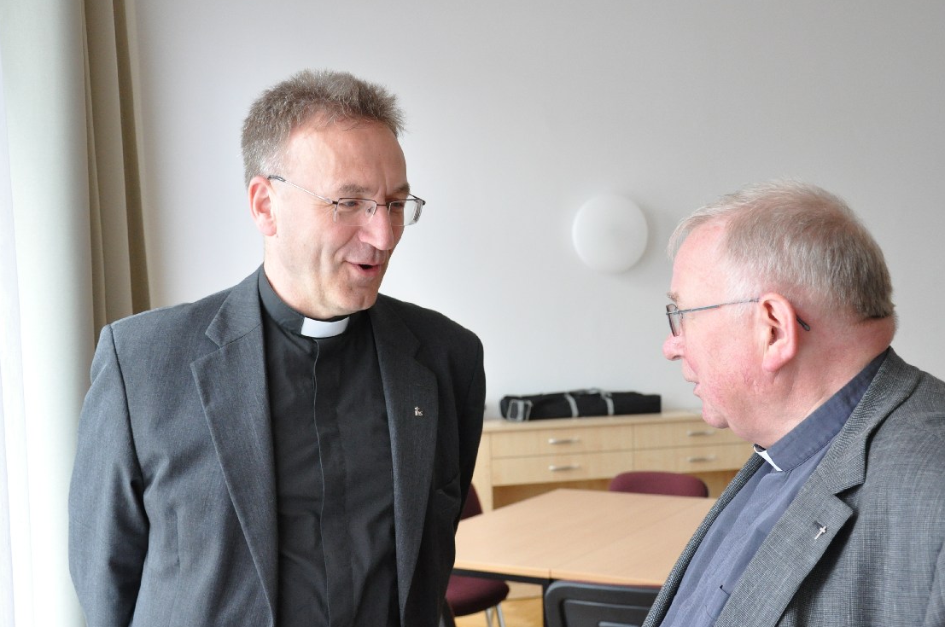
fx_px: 1142
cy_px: 341
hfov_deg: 44.9
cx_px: 518
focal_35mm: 44
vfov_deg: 30.7
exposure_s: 1/100
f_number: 5
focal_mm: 25
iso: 1250
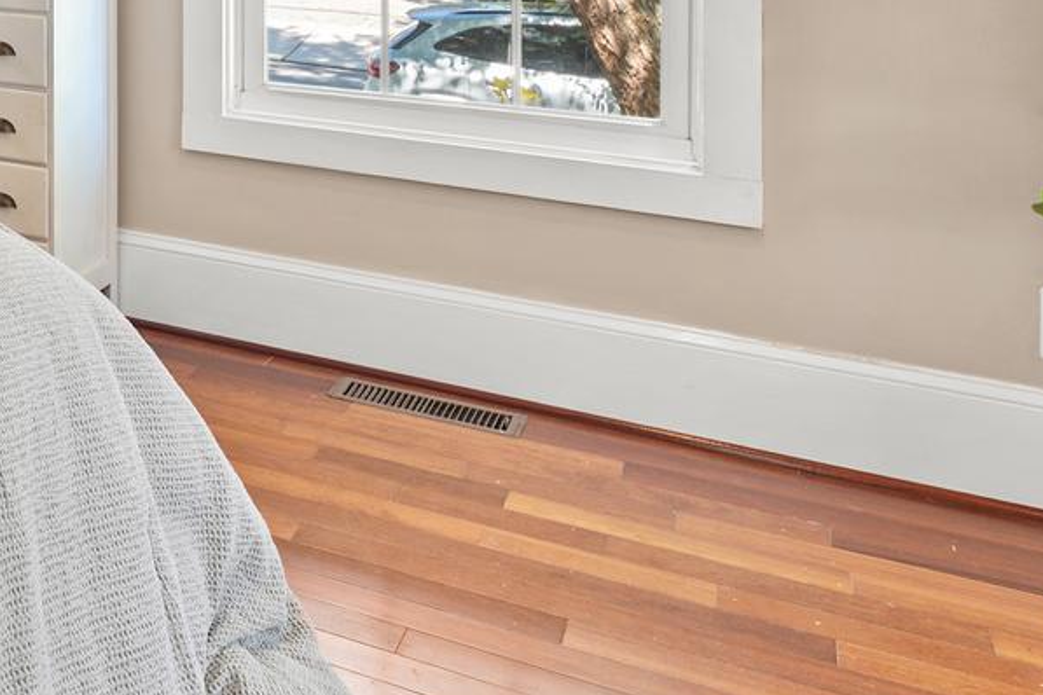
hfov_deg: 29.6
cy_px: -79
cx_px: -423
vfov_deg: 25.9
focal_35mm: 48
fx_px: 1391
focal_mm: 14
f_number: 5
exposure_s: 1/6
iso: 100
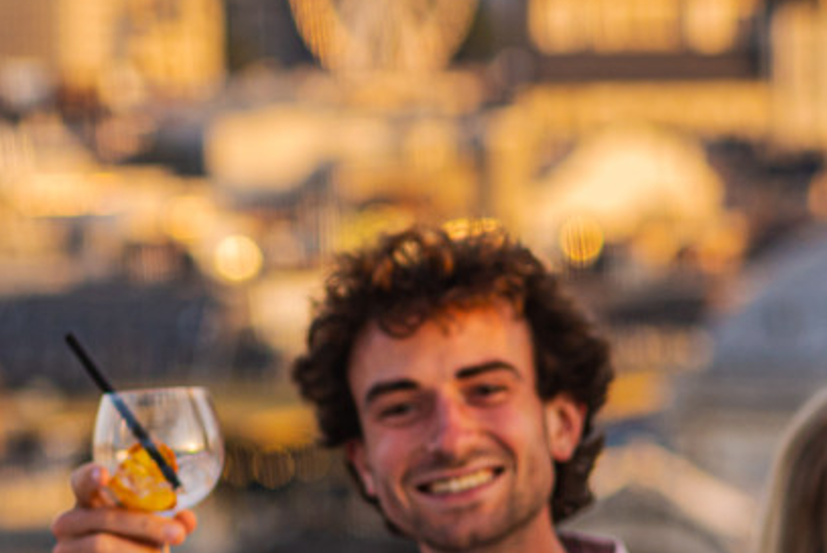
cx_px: 161
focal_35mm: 267
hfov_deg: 7.7
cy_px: 433
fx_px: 6138
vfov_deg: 5.2
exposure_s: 1/640
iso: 500
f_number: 3.2
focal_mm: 85
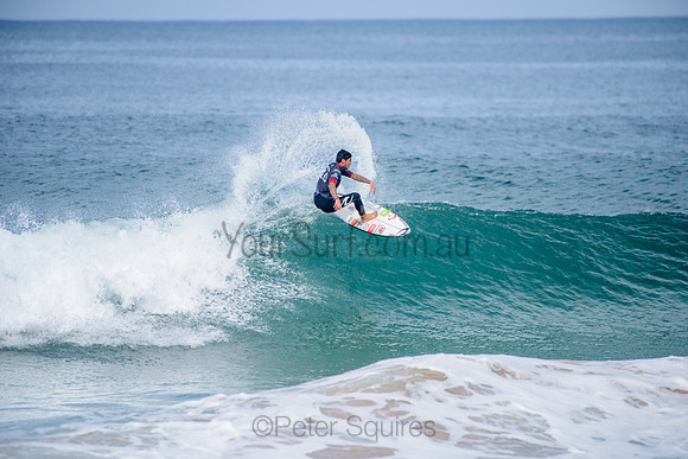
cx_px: 344
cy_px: 230
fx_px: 9557
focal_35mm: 500
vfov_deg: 2.8
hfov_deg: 4.1
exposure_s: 1/2000
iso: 250
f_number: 5.6
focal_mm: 500
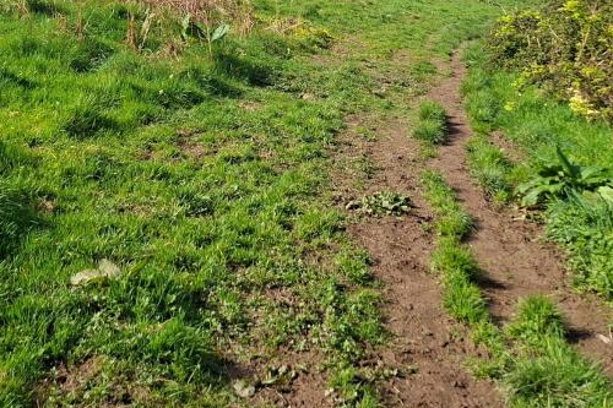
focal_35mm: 49
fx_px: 834
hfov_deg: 40.4
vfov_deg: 25.7
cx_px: 303
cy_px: -29
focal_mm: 5.54
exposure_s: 1/1302
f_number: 1.8
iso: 50
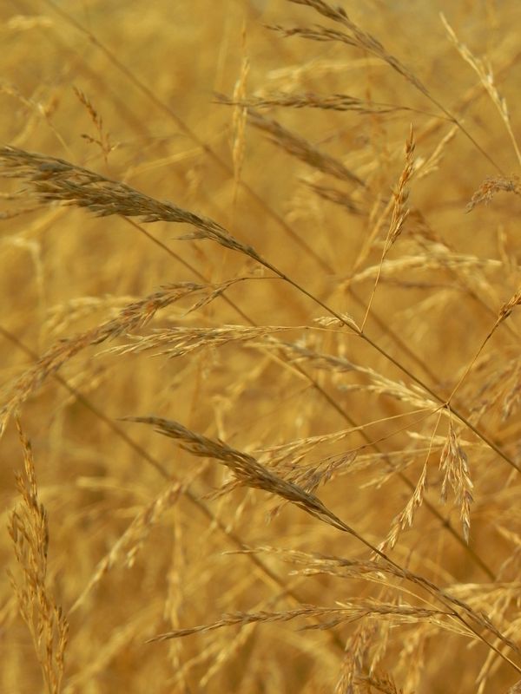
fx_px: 2589
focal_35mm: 129
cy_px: 347
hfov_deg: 11.5
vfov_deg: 15.3
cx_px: 260
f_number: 5
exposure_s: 1/640
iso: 160
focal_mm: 23
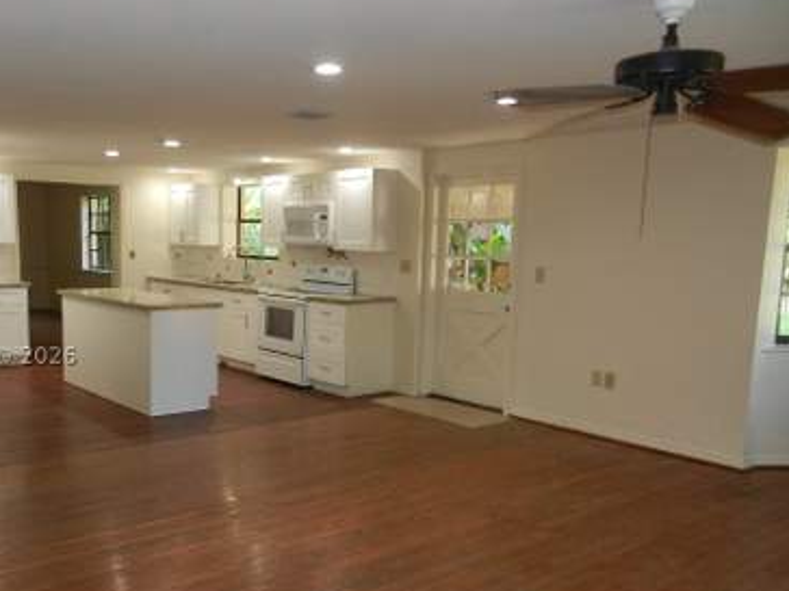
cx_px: 275
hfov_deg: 54.4
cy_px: 355
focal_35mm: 33
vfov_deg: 42.7
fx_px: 752
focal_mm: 4.5
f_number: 3.5
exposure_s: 1/30
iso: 200
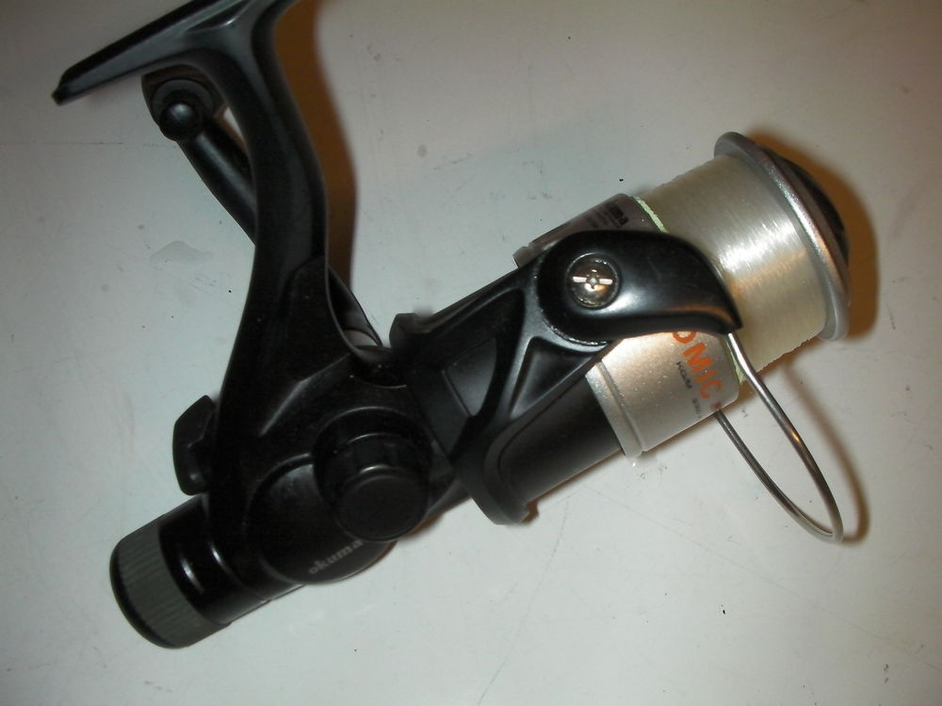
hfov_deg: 49.0
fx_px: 1034
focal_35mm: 38
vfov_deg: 37.7
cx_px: 471
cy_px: 353
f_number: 5.6
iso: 200
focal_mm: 6.3
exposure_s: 1/30
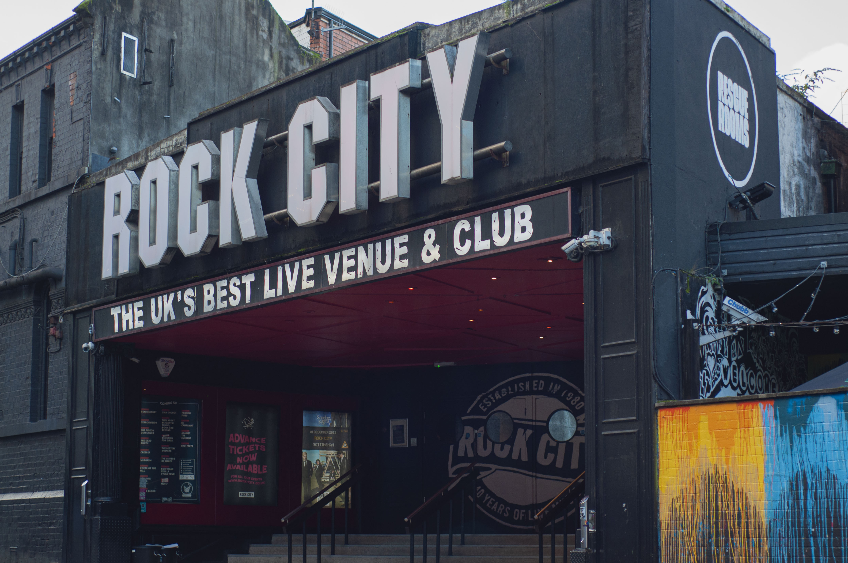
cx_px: 424
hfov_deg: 27.0
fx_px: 1765
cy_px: 282
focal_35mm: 75
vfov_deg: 18.1
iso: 200
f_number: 3.2
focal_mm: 50
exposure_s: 1/125
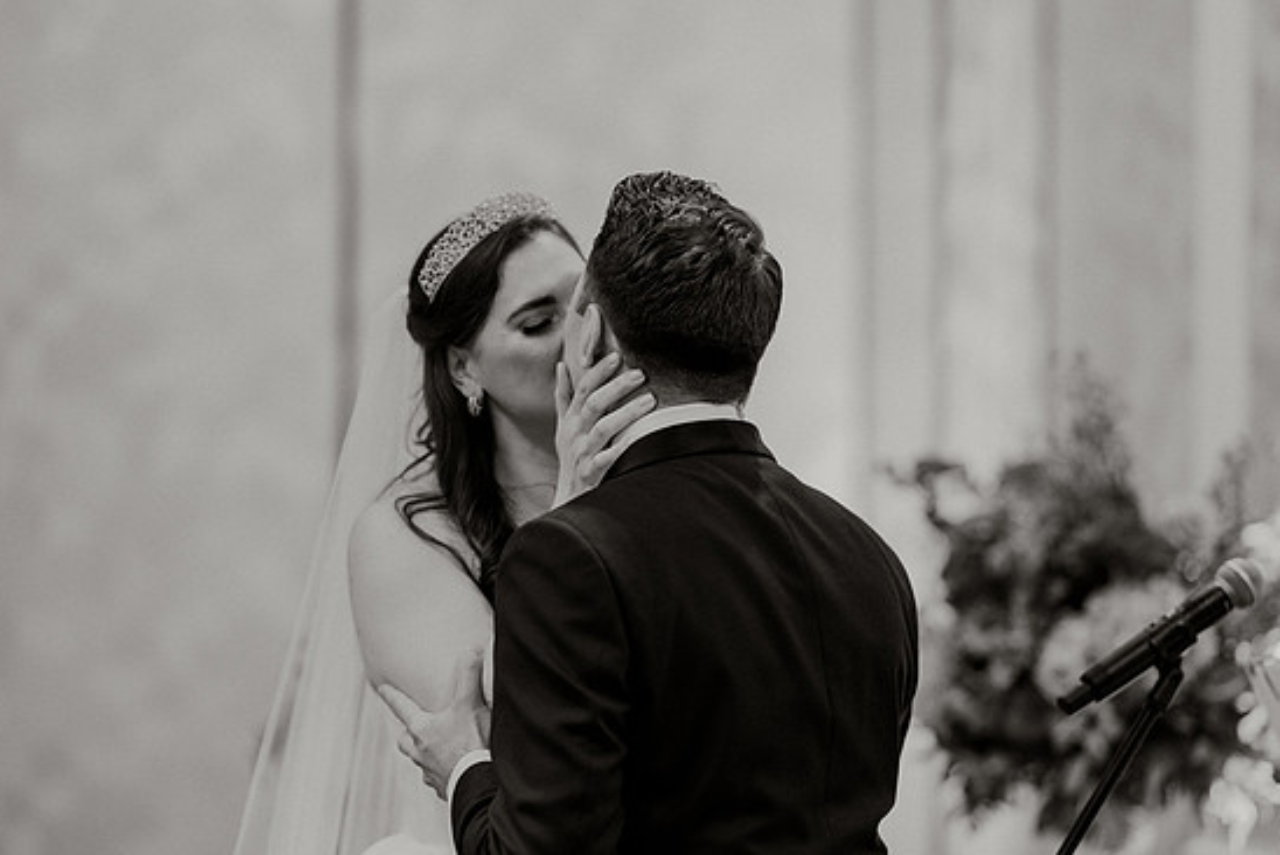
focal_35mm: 112
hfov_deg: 18.3
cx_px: 661
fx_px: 3984
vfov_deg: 12.2
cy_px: 446
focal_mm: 105
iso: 1250
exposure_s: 1/200
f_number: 1.8
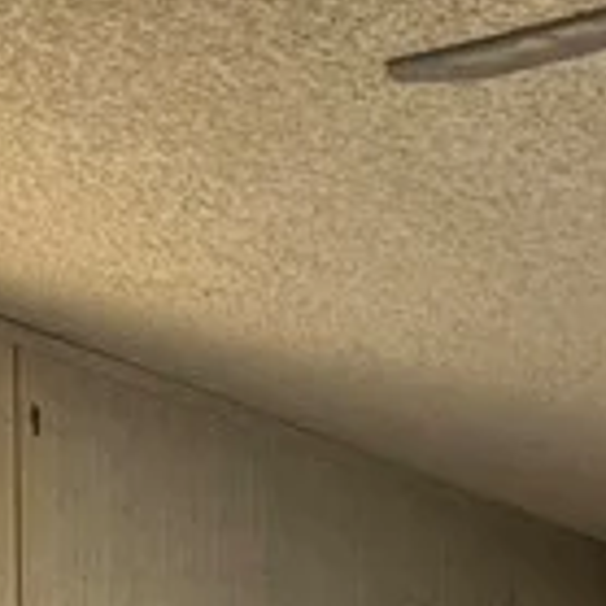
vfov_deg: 9.4
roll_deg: +0.5
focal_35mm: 169
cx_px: 488
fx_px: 3347
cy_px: 1378
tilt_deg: -4.2
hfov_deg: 10.3
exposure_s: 1/121
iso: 100
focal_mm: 5.7
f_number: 1.5
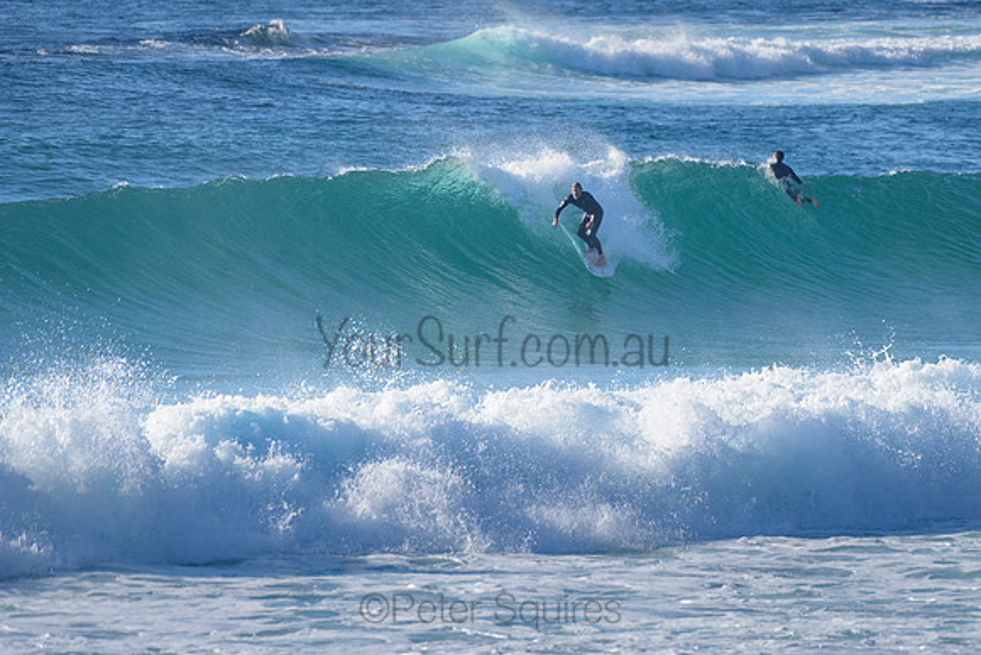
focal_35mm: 613
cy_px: 254
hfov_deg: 3.4
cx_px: 601
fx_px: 16704
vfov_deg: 2.2
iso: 360
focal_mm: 500
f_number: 5.6
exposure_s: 1/2000
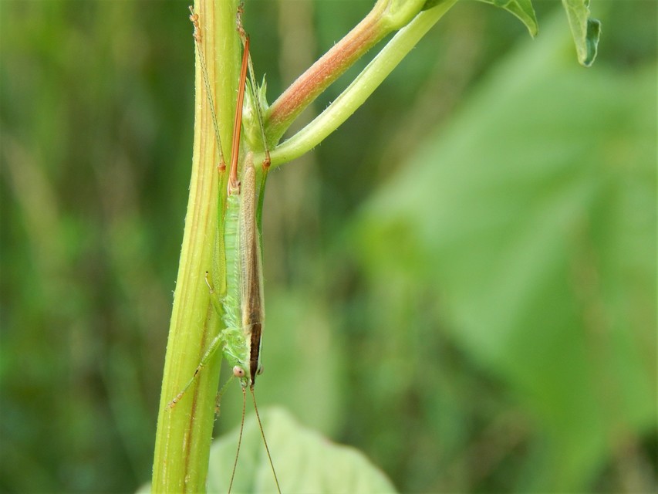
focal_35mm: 141
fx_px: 2681
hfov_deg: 14.0
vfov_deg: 10.5
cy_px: 247
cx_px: 329
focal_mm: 25.3
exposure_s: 1/30
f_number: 4.9
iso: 160
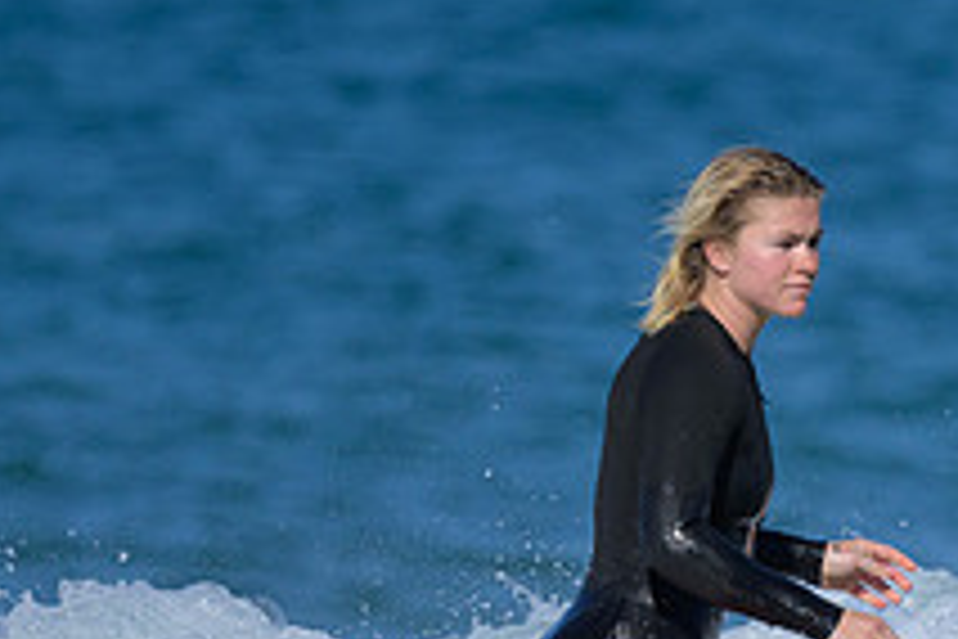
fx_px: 75649
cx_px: 683
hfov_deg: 0.7
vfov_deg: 0.5
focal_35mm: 2843
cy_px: 550
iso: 180
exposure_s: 1/2000
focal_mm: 800
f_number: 6.3
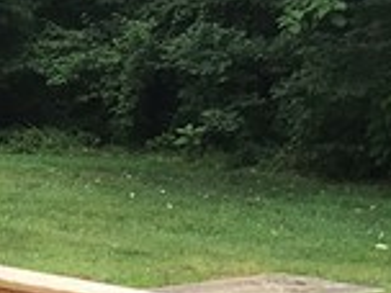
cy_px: 342
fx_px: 2135
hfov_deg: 10.4
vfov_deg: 7.8
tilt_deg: -9.8
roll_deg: +0.6
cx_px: -3
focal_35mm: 189
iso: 20
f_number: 1.8
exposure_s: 1/1227
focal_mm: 3.99
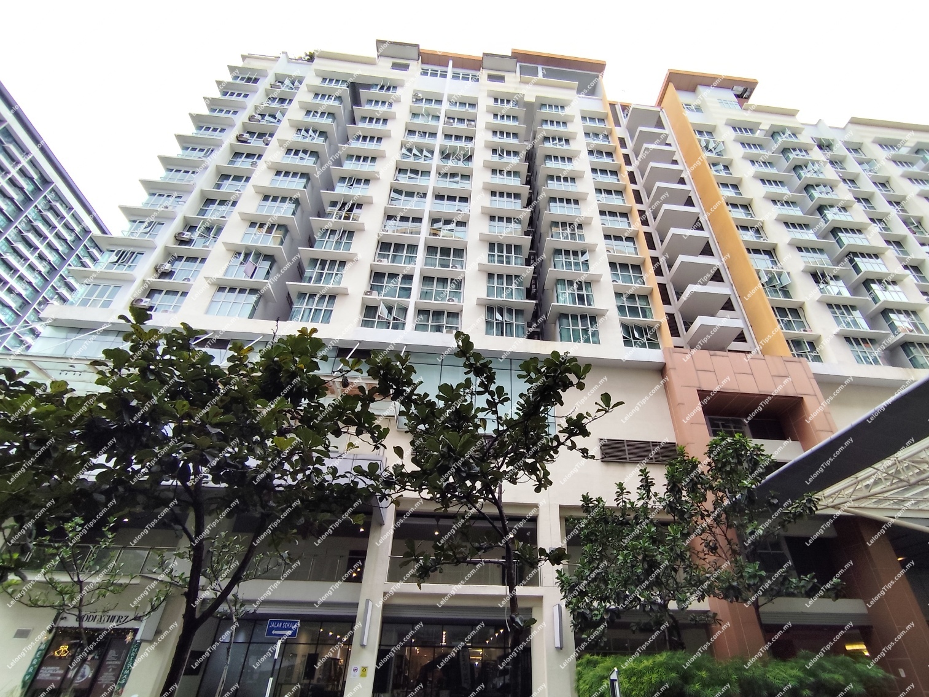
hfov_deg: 94.5
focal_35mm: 16
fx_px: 429
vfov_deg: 78.1
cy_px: 348
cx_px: 464
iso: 50
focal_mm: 1.65
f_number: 2.2
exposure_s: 1/264
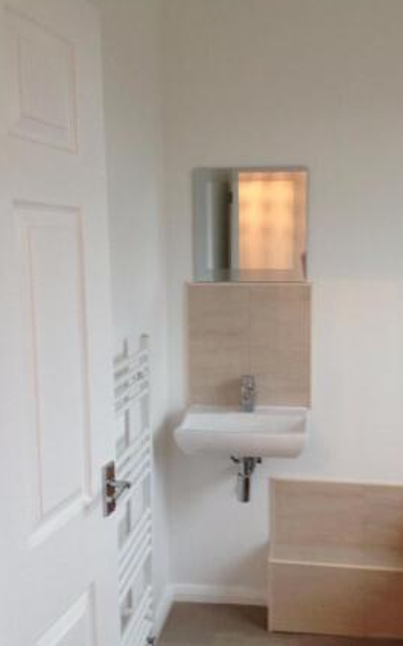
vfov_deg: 54.0
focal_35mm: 36
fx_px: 634
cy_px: 317
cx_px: 245
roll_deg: +0.5
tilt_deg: -8.2
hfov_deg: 35.1
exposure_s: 1/20
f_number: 2.4
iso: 80
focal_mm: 4.12
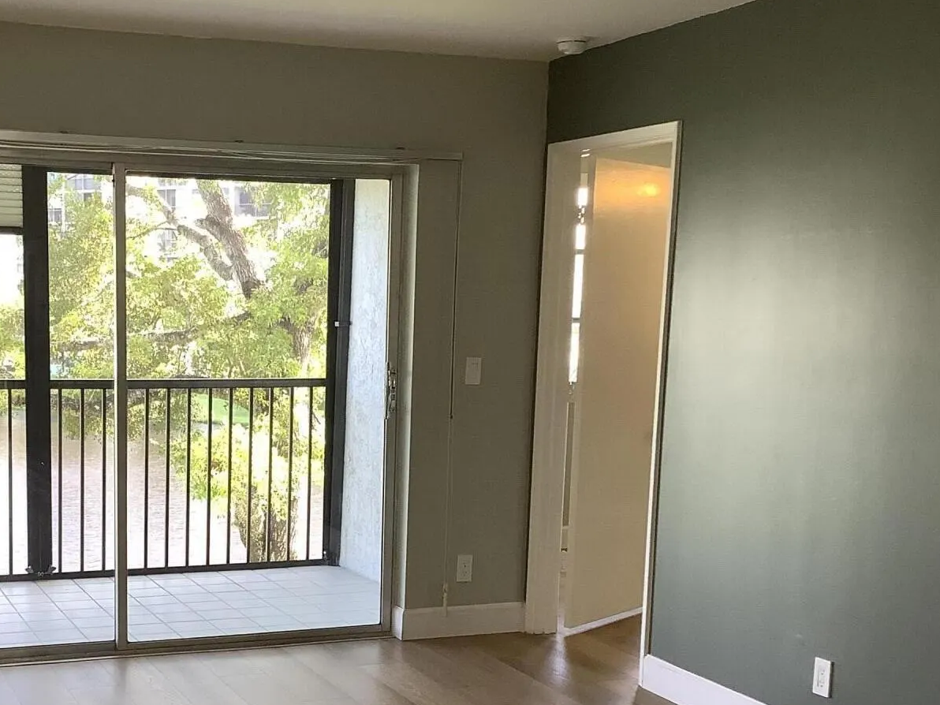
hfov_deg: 36.2
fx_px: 1412
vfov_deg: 27.8
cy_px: 500
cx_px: 264
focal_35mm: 52
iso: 50
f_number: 2.4
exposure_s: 1/60
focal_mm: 3.3
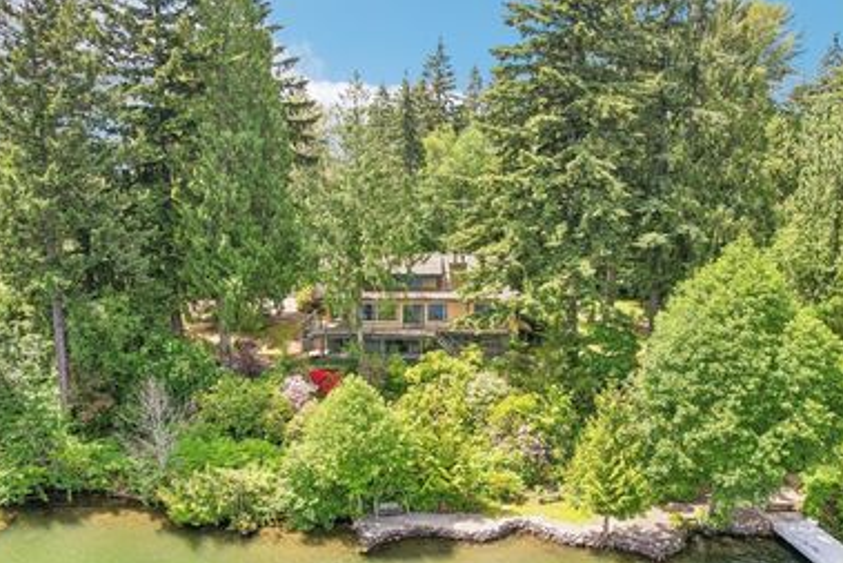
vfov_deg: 44.8
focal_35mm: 29
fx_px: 679
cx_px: 425
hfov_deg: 63.6
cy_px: 330
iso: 100
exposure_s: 1/500
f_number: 2.8
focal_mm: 8.4
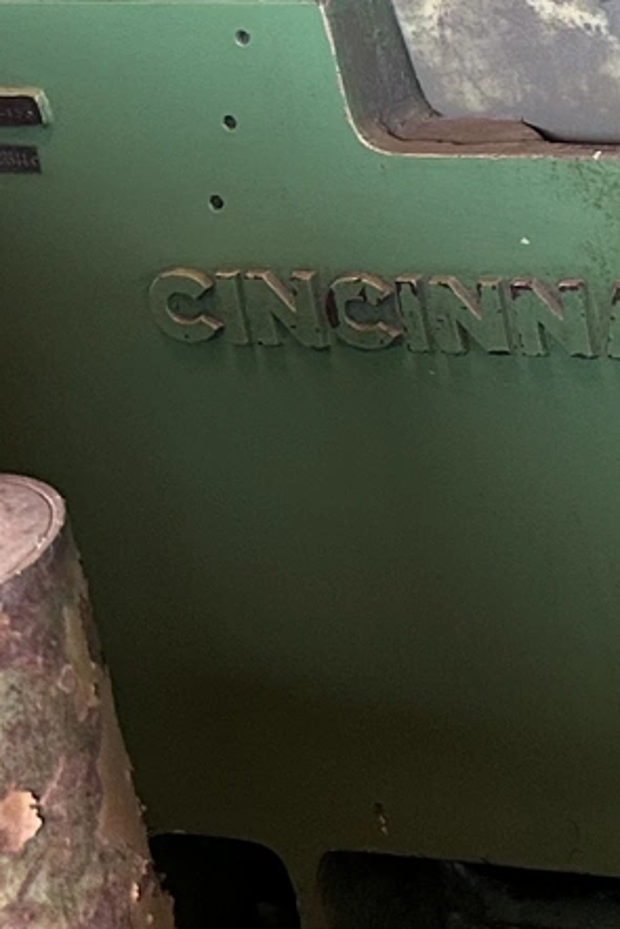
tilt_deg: -15.6
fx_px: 2917
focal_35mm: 113
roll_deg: +6.2
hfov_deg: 10.5
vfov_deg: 17.2
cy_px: -233
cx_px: 1488
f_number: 1.78
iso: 160
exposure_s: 1/120
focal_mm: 6.86
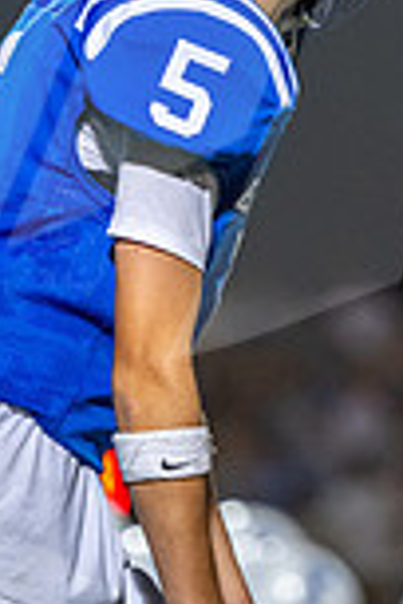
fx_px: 9134
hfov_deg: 2.5
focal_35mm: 544
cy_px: -83
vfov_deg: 3.8
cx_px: 356
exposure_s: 1/1000
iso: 5000
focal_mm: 185
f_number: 2.8
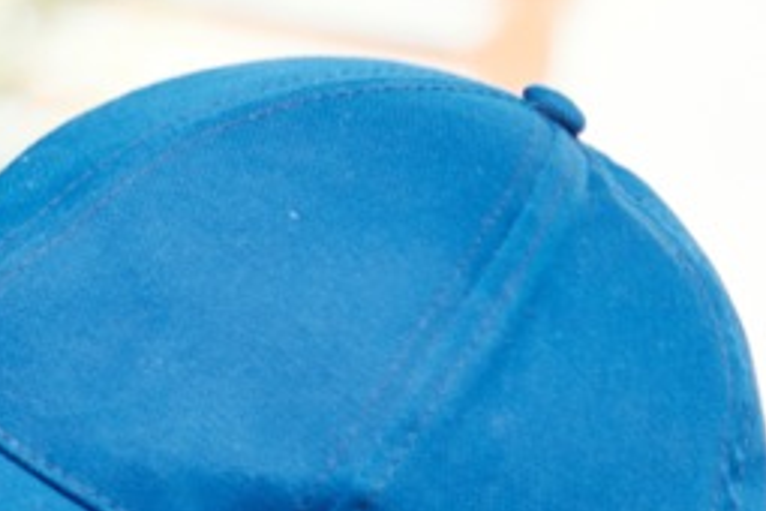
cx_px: -1418
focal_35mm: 220
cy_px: 1488
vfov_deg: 5.8
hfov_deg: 8.2
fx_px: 4681
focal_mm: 35
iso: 200
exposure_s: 1/125
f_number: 2.8
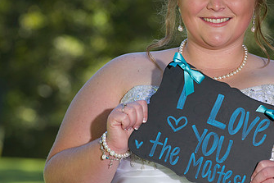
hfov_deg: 6.6
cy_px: 82
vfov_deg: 4.4
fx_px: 2373
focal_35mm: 312
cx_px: 204
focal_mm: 180
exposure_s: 1/250
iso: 400
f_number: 5.6
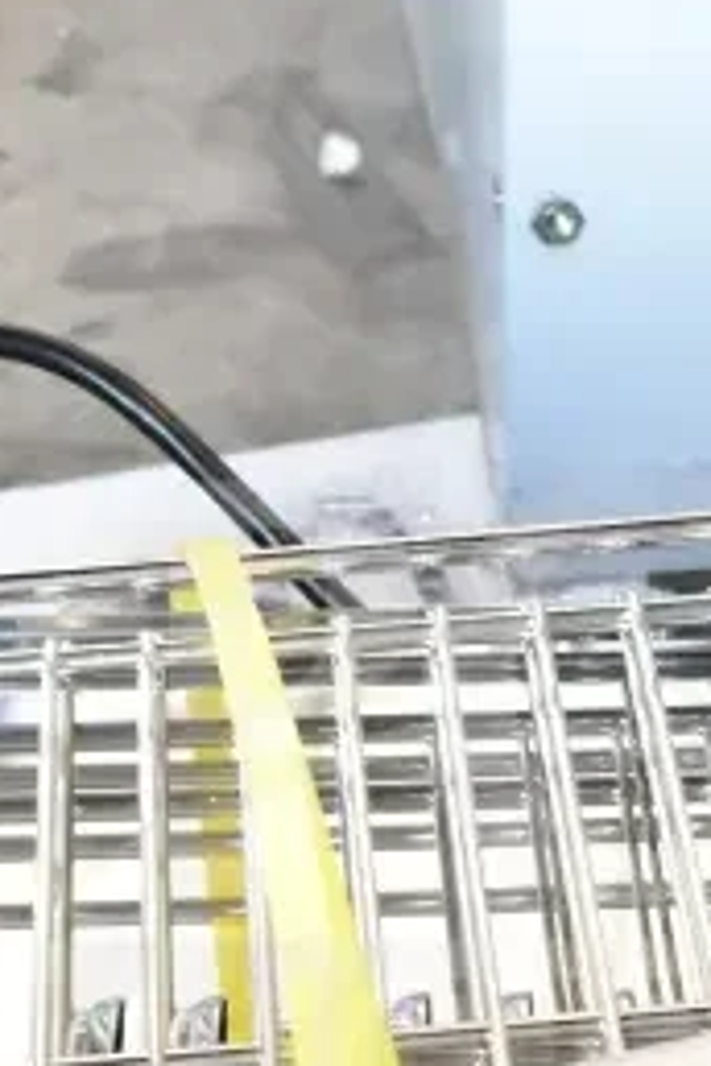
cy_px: 806
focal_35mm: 117
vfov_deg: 17.4
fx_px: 3466
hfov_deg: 11.7
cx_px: 521
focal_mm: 22
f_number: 3.8
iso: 720
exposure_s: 1/30
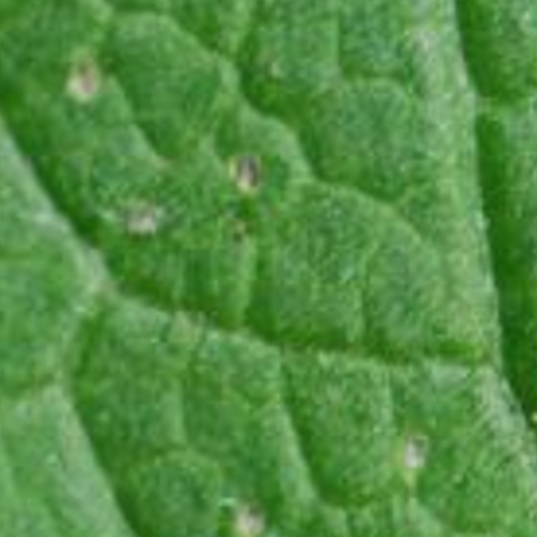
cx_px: -342
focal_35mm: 622
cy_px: 117
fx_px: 10916
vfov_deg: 2.8
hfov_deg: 2.8
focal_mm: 105
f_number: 8
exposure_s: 1/125
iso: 125
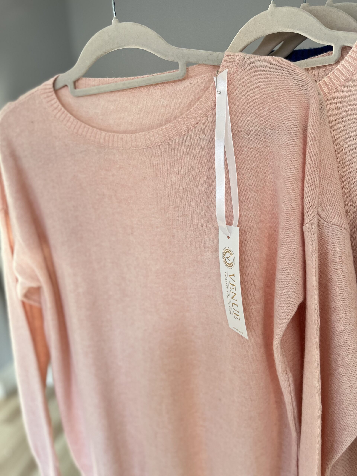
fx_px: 358
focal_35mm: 26
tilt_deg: -12.8
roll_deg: +5.1
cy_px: 238
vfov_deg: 67.3
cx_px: 178
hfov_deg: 53.1
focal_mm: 5.1
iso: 125
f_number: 1.6
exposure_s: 1/93
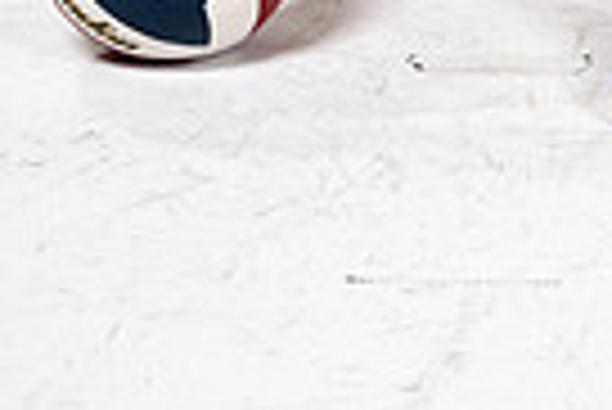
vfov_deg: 5.8
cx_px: 518
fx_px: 3948
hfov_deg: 8.8
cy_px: -500
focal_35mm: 232
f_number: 7.1
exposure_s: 1/320
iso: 400
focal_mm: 70
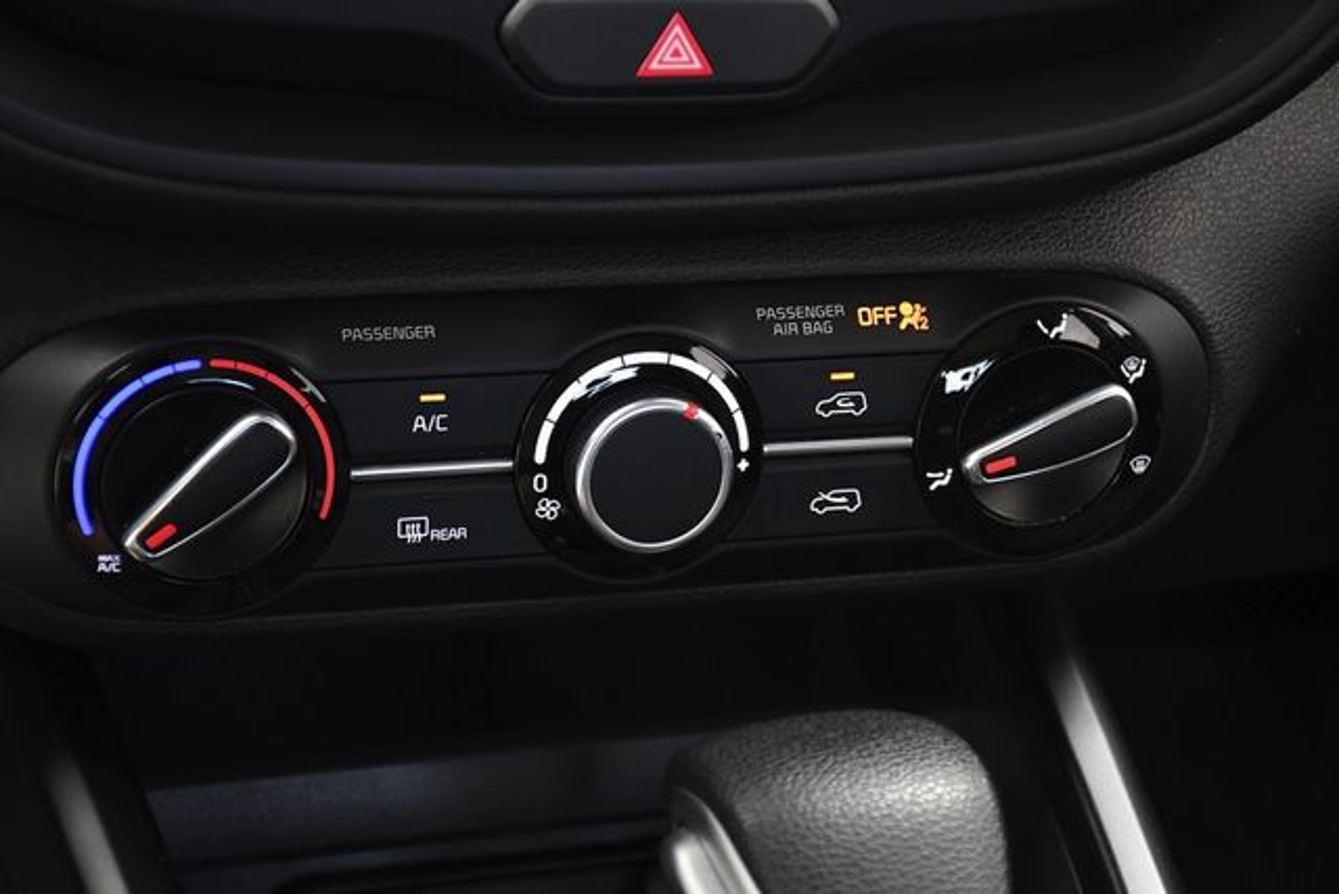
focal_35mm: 78
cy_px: 447
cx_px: 670
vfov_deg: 17.5
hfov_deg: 26.0
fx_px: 2902
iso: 2500
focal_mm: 52
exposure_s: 1/125
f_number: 4.8
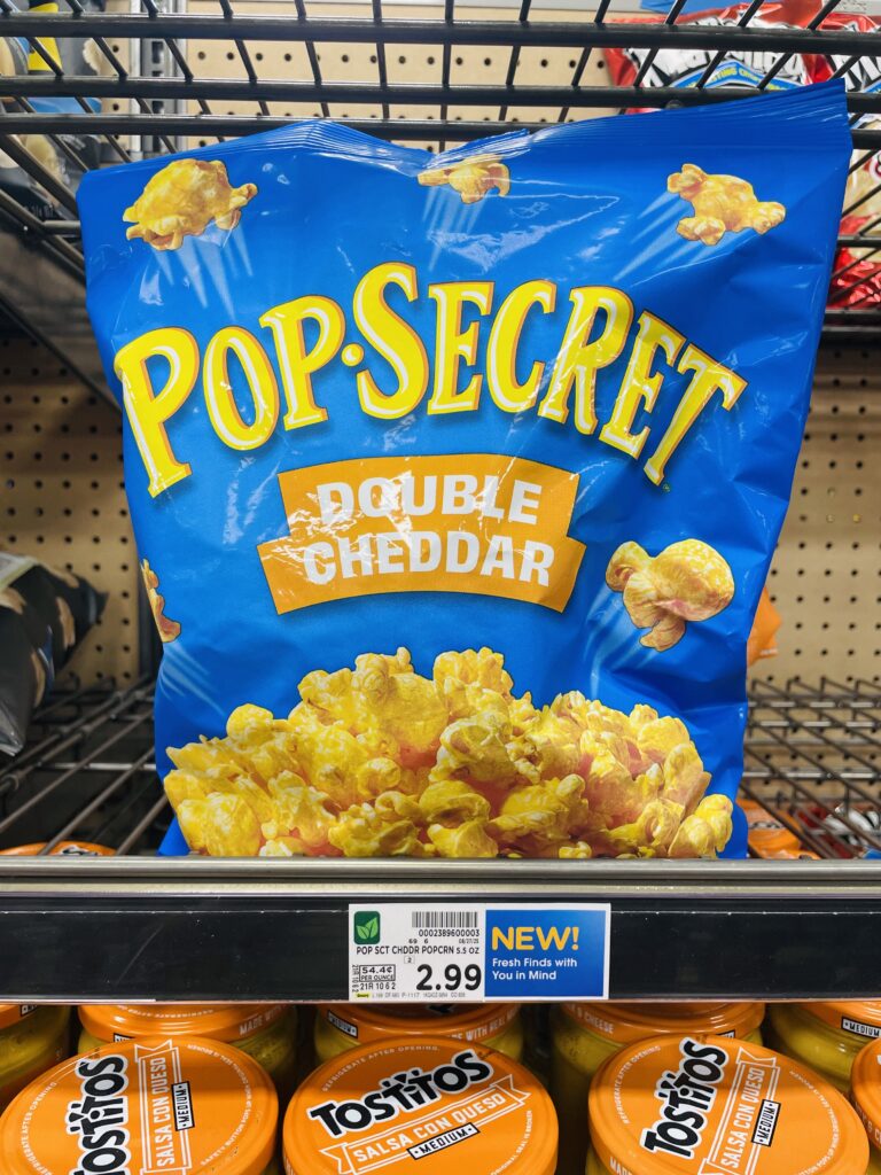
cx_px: 440
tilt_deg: -6.1
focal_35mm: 26
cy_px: 588
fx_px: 882
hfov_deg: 53.1
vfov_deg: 67.3
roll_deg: +0.1
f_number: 1.6
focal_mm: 4.2
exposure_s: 1/66
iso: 80
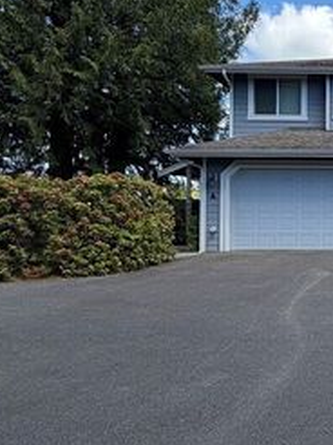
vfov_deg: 49.0
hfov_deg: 29.7
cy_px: 214
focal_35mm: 38
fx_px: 488
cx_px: 440
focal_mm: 2.22
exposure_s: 1/770
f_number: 2.2
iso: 40
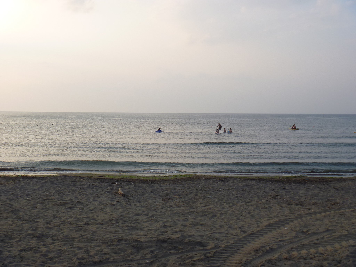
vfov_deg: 35.1
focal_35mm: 41
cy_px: 134
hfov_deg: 45.8
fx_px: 422
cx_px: 178
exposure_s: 1/200
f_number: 4.5
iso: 80
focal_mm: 7.2
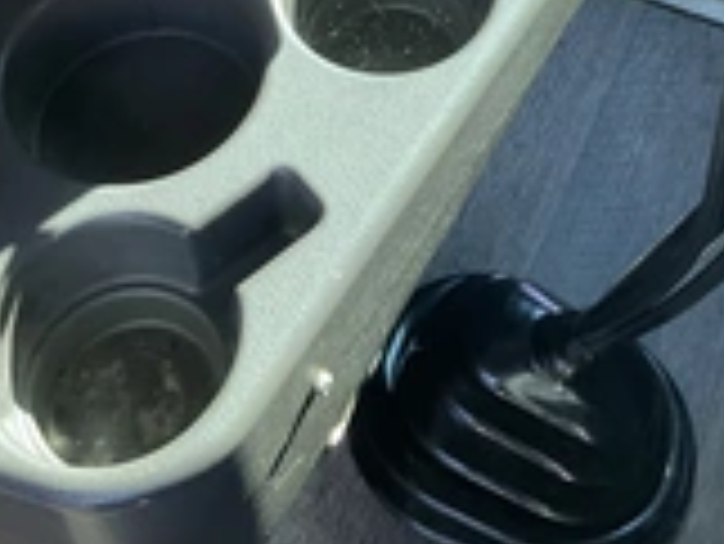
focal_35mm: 72
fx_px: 1507
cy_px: -94
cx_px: 472
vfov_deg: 19.4
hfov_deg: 26.9
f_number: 1.8
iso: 80
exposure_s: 1/60
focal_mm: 3
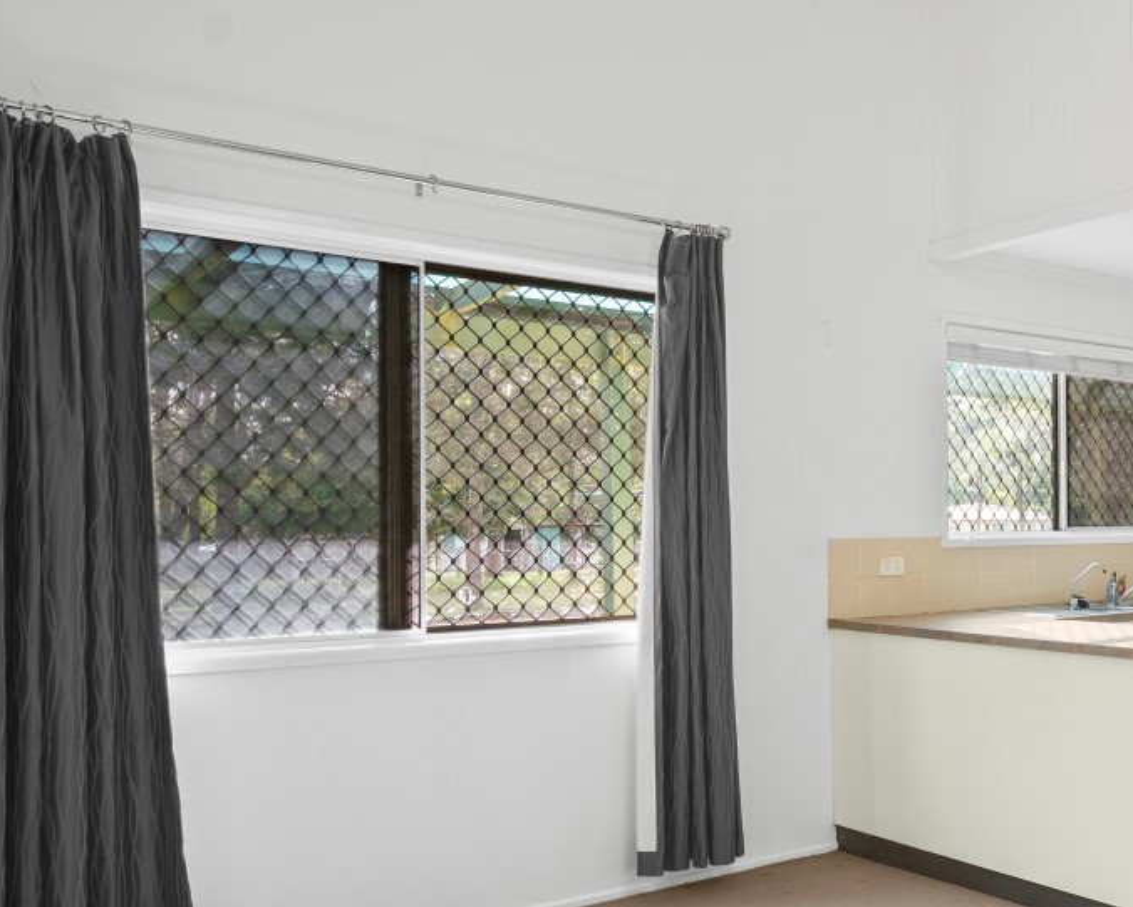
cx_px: 1079
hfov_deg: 44.3
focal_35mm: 36
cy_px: 498
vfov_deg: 41.1
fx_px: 1207
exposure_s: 1/8
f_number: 7.1
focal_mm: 16
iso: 800
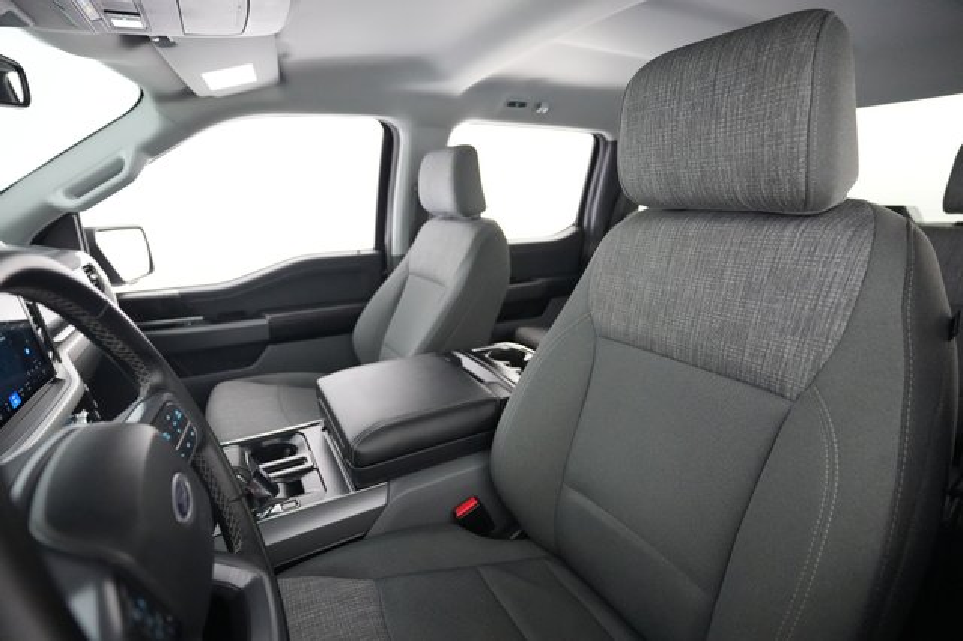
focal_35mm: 17
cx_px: 482
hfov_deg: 93.3
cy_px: 320
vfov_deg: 70.4
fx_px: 454
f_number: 2.8
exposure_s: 1/80
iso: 12800
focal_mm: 17
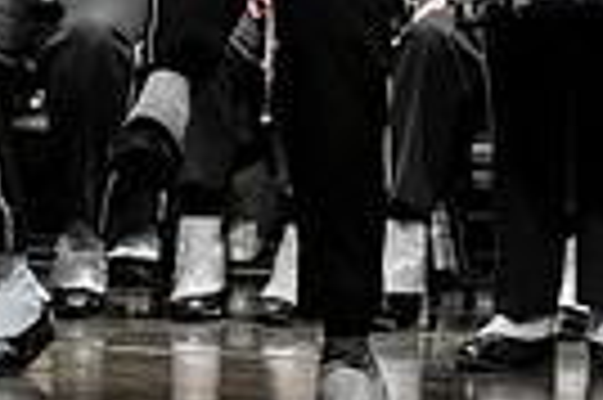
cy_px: -265
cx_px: -598
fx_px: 15257
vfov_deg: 1.5
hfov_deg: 2.3
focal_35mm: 912
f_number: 4
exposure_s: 1/500
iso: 4000
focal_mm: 140
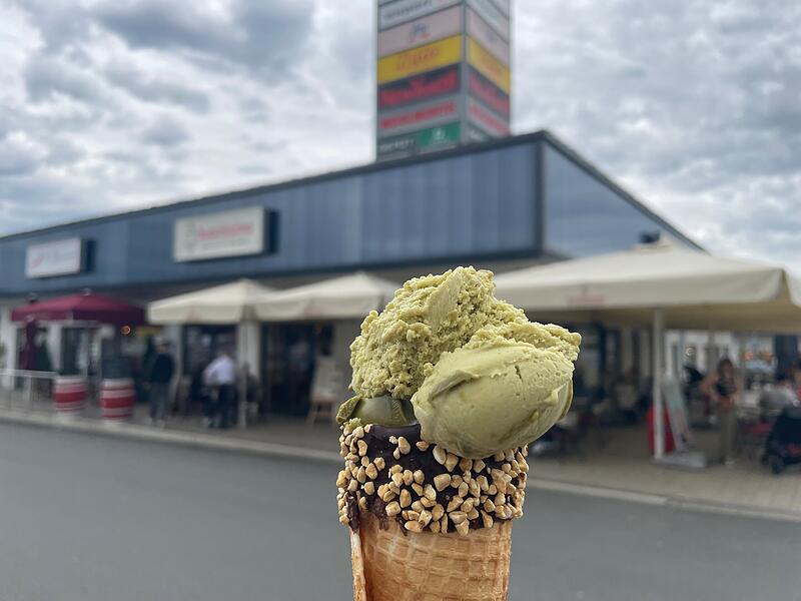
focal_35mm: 26
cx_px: 400
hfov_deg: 67.3
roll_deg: -0.8
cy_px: 300
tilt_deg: +4.0
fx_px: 602
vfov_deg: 53.1
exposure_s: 1/432
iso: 32
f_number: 1.6
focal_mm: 4.2
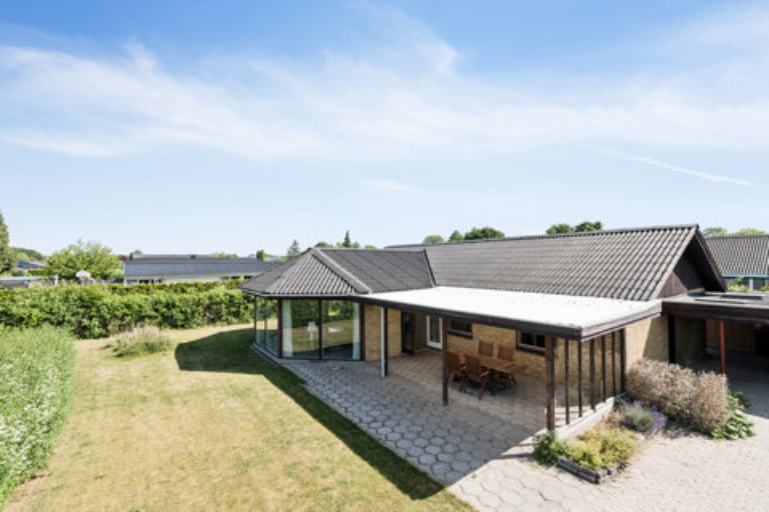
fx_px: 320
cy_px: 256
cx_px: 384
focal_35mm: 15
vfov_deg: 77.3
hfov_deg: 100.4
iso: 180
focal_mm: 15
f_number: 13
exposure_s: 1/125
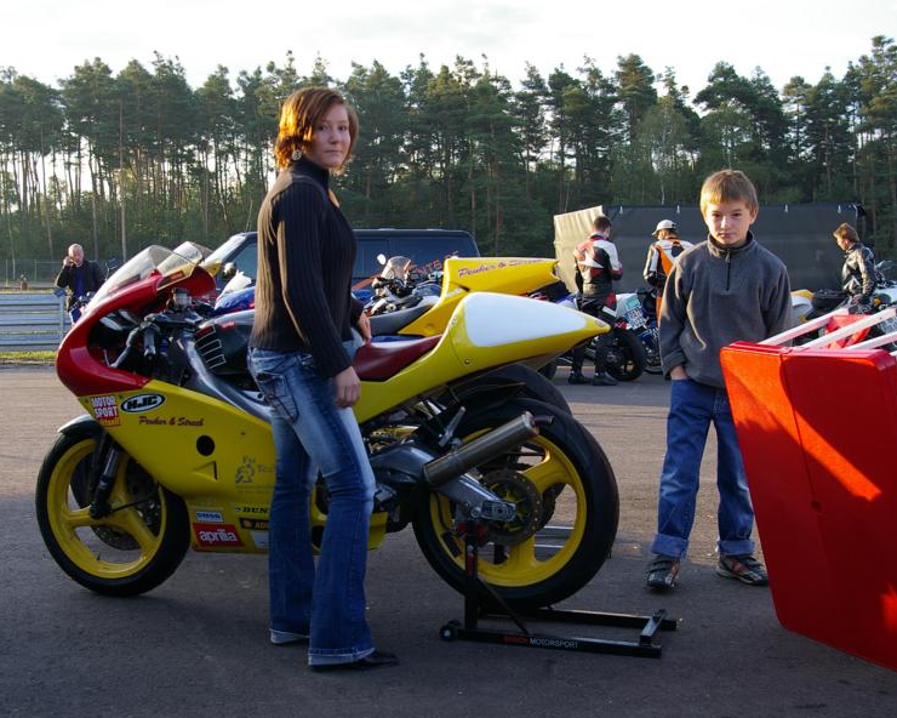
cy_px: 361
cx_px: 375
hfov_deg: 38.7
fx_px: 1274
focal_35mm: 48
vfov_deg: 31.5
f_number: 5.6
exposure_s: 1/90
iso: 200
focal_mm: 28
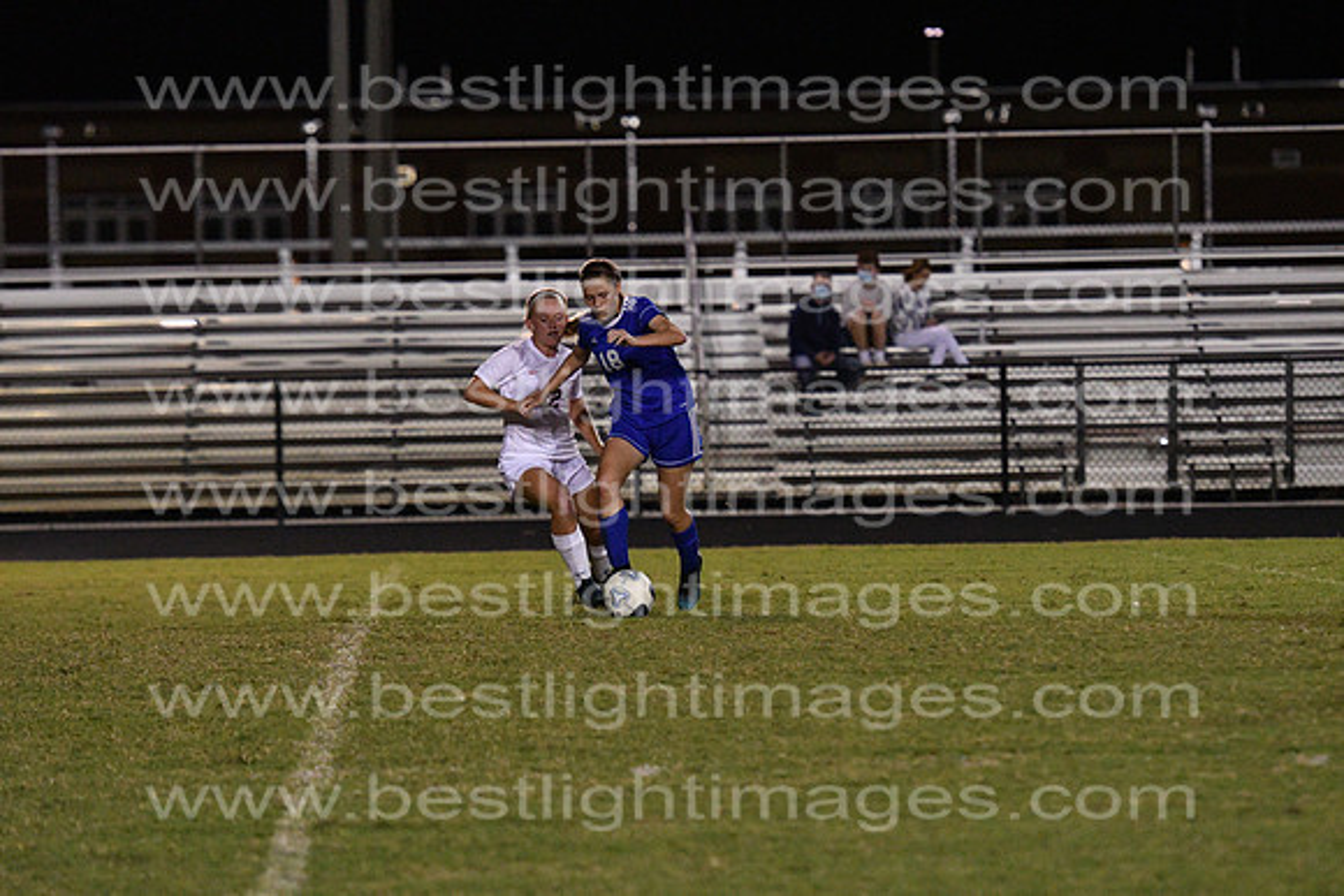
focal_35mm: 225
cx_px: 672
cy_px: 448
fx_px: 8402
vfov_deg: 6.1
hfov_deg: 9.1
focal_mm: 150
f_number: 4
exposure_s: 1/800
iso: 8000
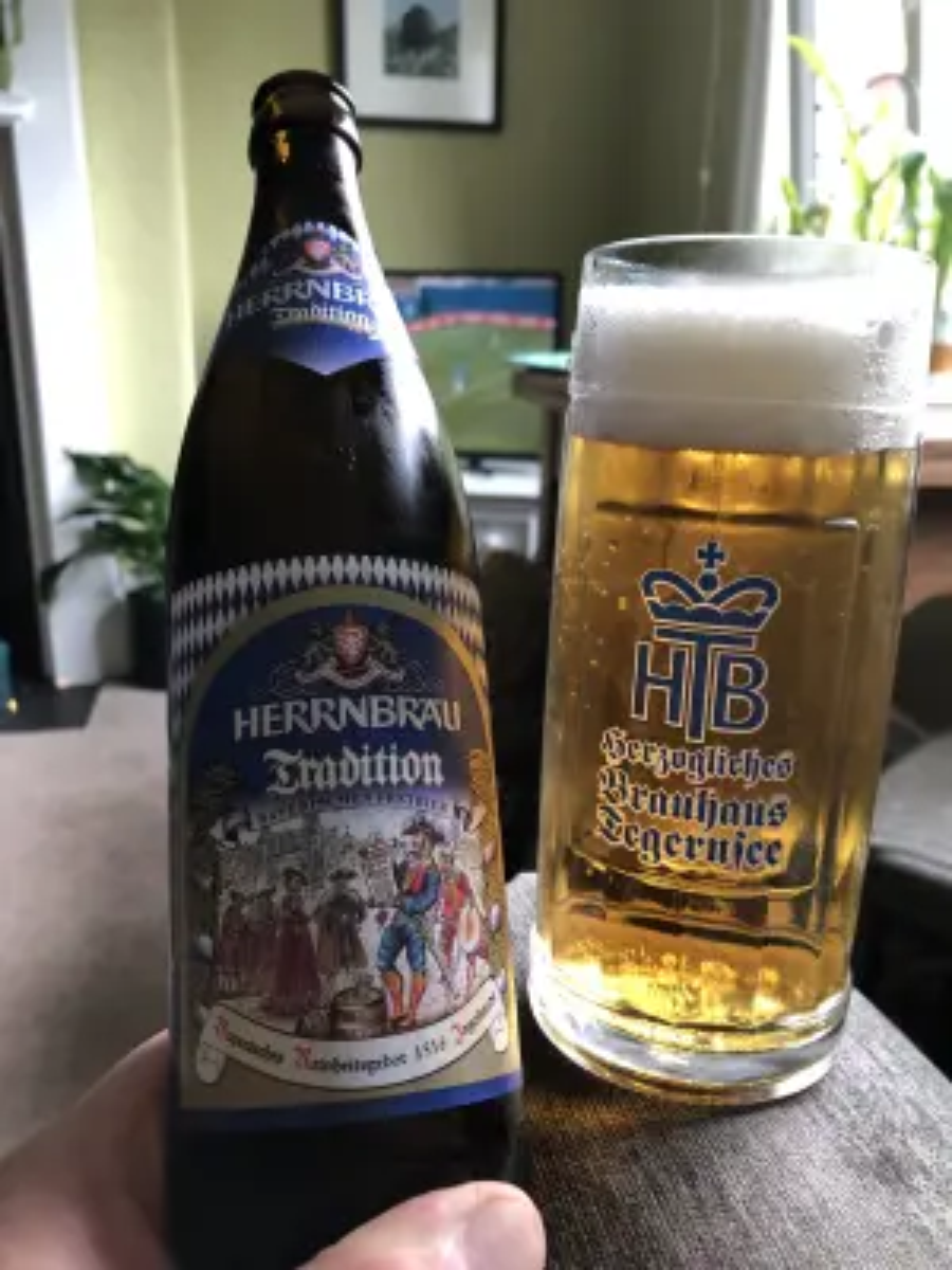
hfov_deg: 49.7
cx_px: 476
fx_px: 1027
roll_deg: -0.6
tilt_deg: -16.5
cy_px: 635
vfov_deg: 63.4
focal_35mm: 28
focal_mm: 3.99
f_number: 1.8
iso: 40
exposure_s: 1/21
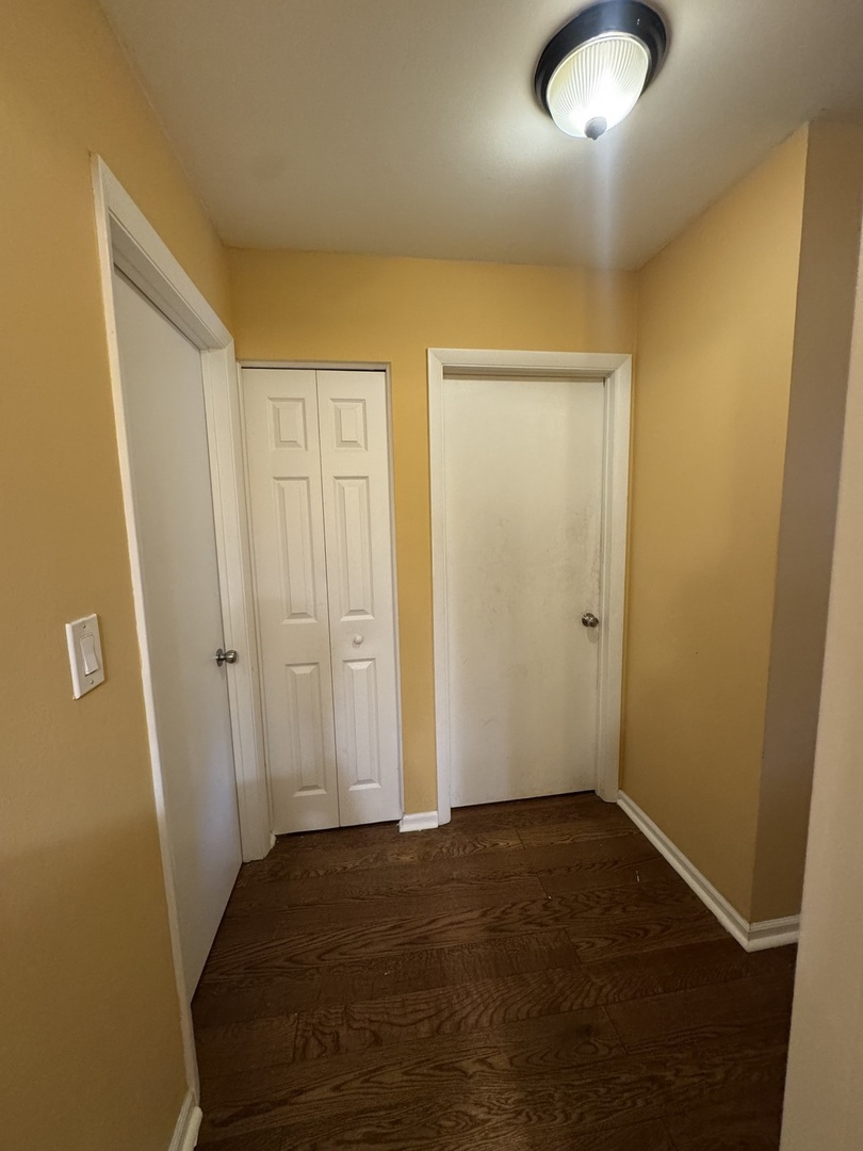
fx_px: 465
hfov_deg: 85.7
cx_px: 432
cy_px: 576
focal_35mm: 14
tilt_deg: -7.4
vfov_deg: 102.1
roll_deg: +1.2
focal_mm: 2.22
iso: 400
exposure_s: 1/60
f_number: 2.2
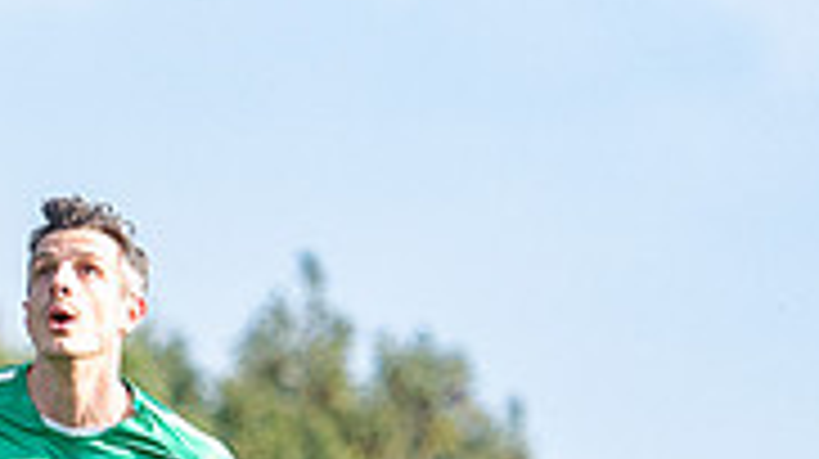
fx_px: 15579
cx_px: -45
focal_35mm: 718
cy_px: 721
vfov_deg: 1.7
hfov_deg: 3.0
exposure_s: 1/4000
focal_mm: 122
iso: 320
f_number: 2.8
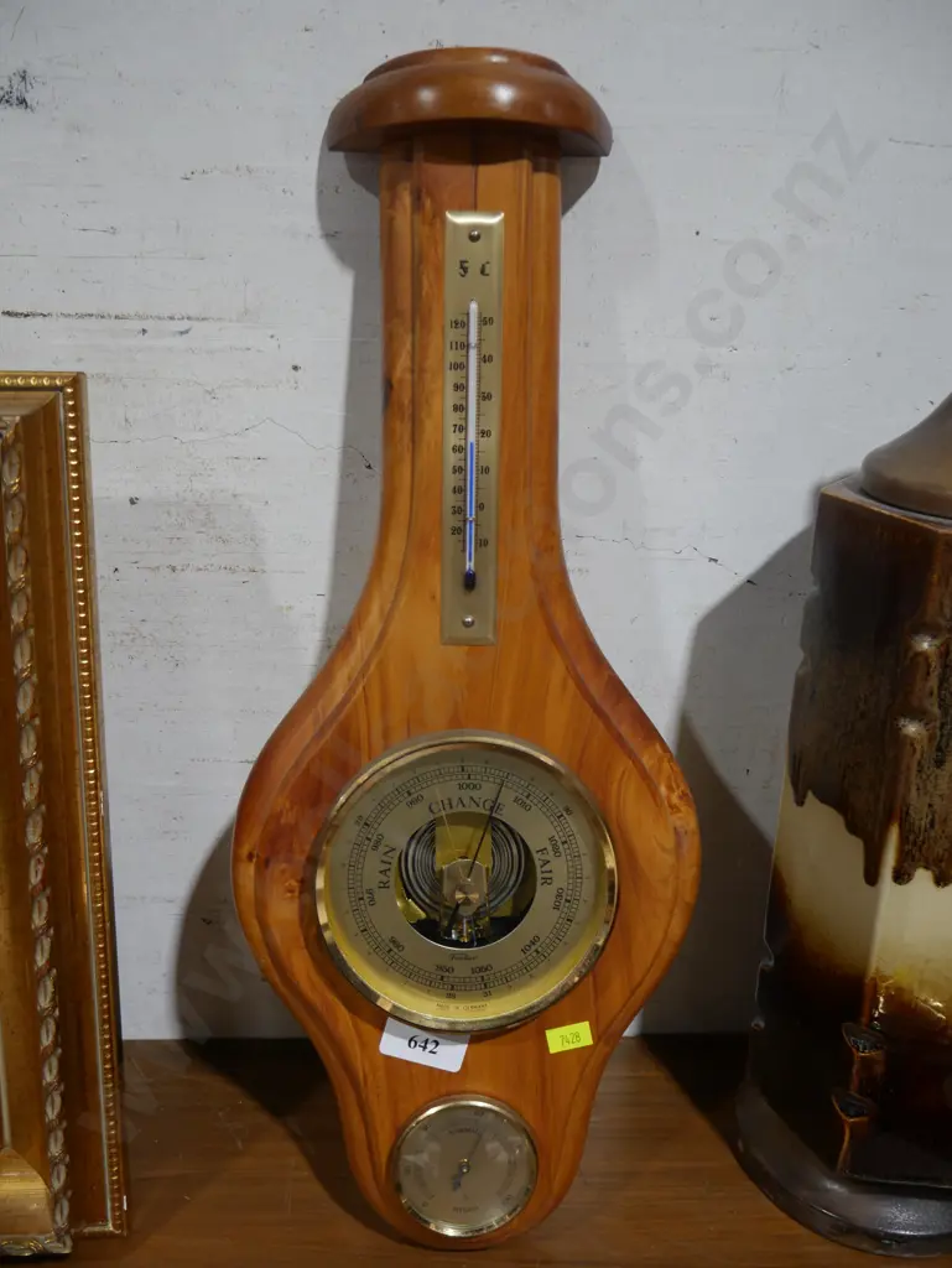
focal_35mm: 32
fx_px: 1172
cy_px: 634
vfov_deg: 56.8
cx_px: 476
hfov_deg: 44.2
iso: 250
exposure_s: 1/60
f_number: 3.6
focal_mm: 16
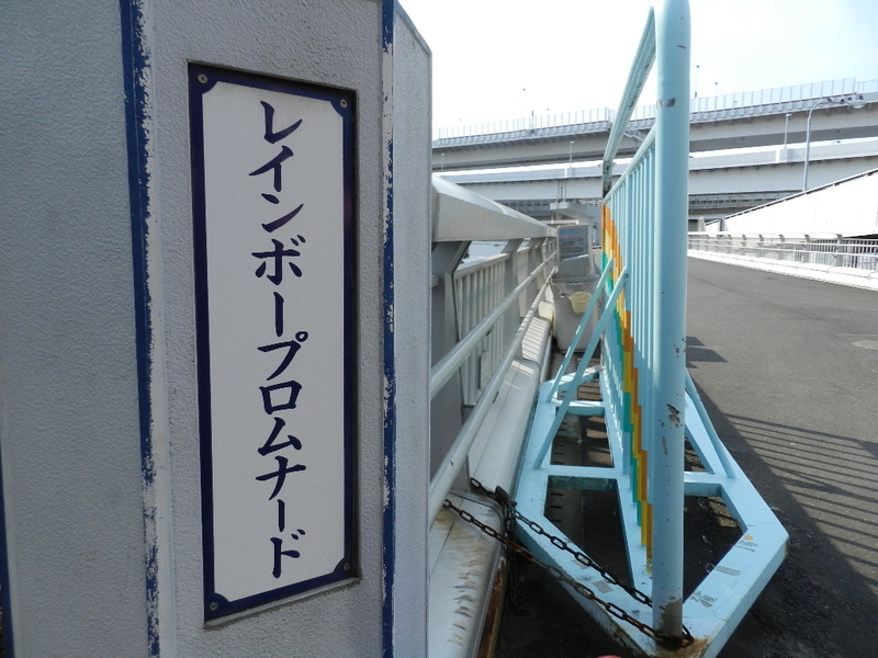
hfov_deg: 73.9
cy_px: 329
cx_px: 439
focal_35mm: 23
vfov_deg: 58.9
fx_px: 583
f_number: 3.4
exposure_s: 1/1250
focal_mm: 4
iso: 160
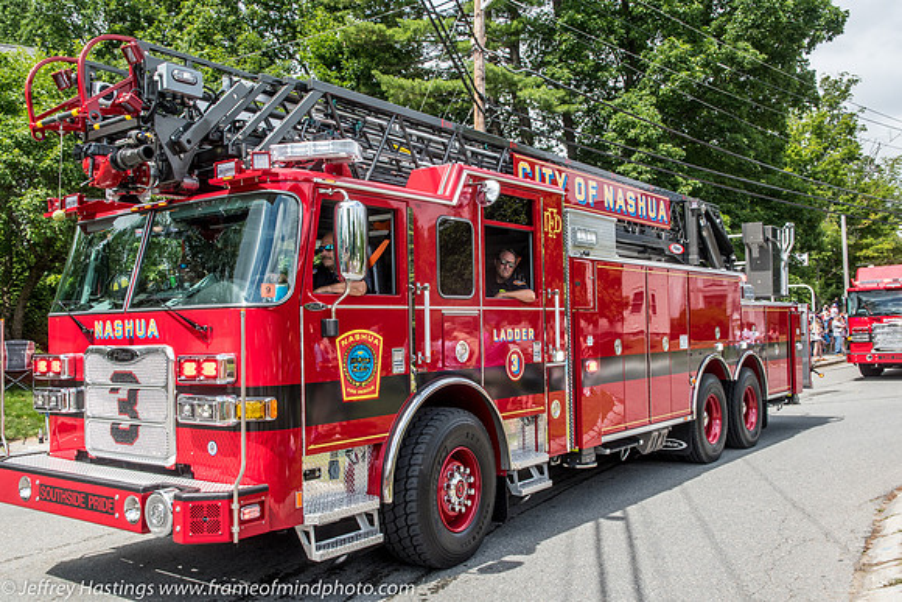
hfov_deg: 57.2
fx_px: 827
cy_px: 301
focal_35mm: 33
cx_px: 451
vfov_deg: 40.0
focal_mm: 22
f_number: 13
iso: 200
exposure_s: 1/125
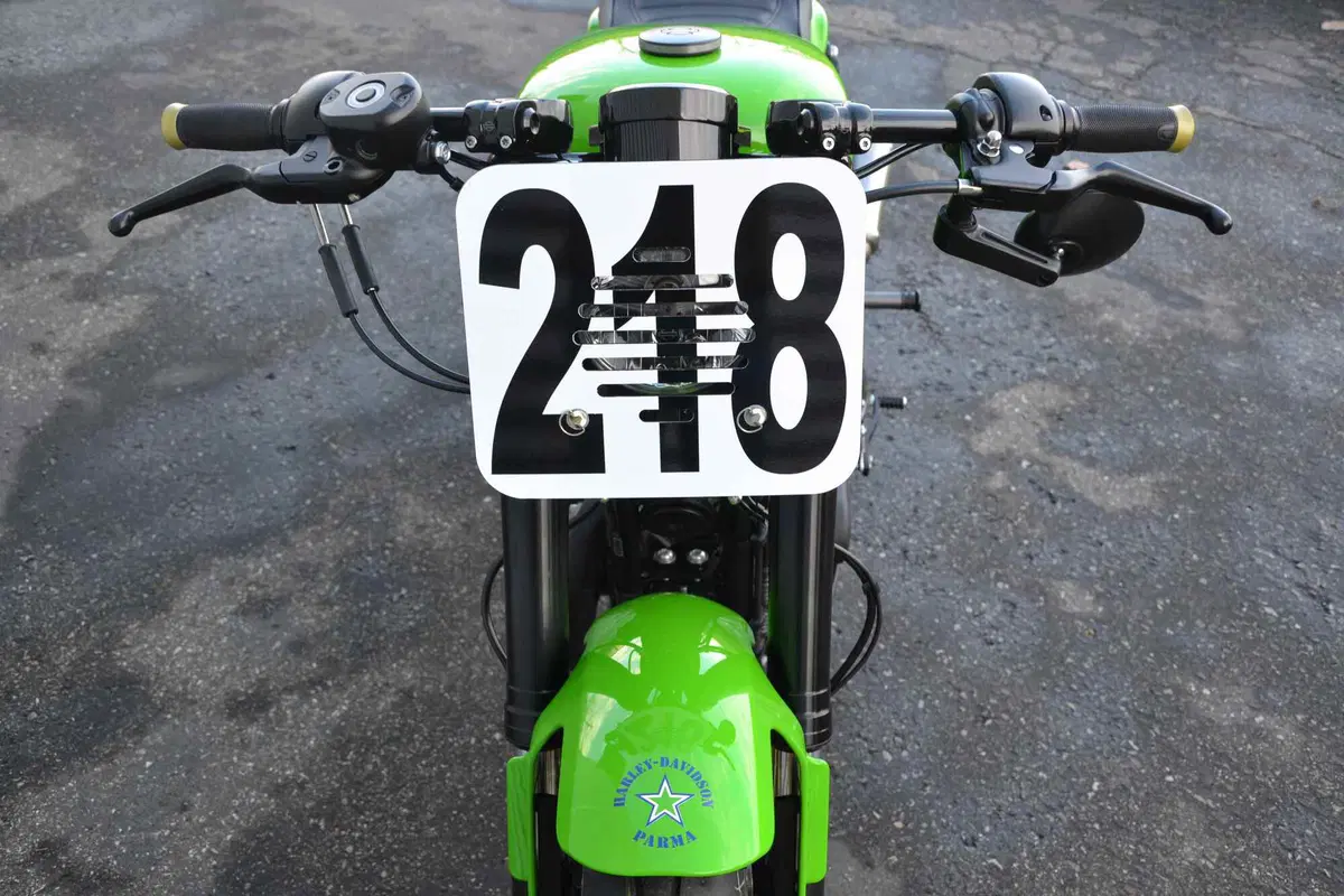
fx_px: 1344
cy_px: 448
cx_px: 672
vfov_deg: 36.9
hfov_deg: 53.1
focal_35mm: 36
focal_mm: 24
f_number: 5.6
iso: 400
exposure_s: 1/125
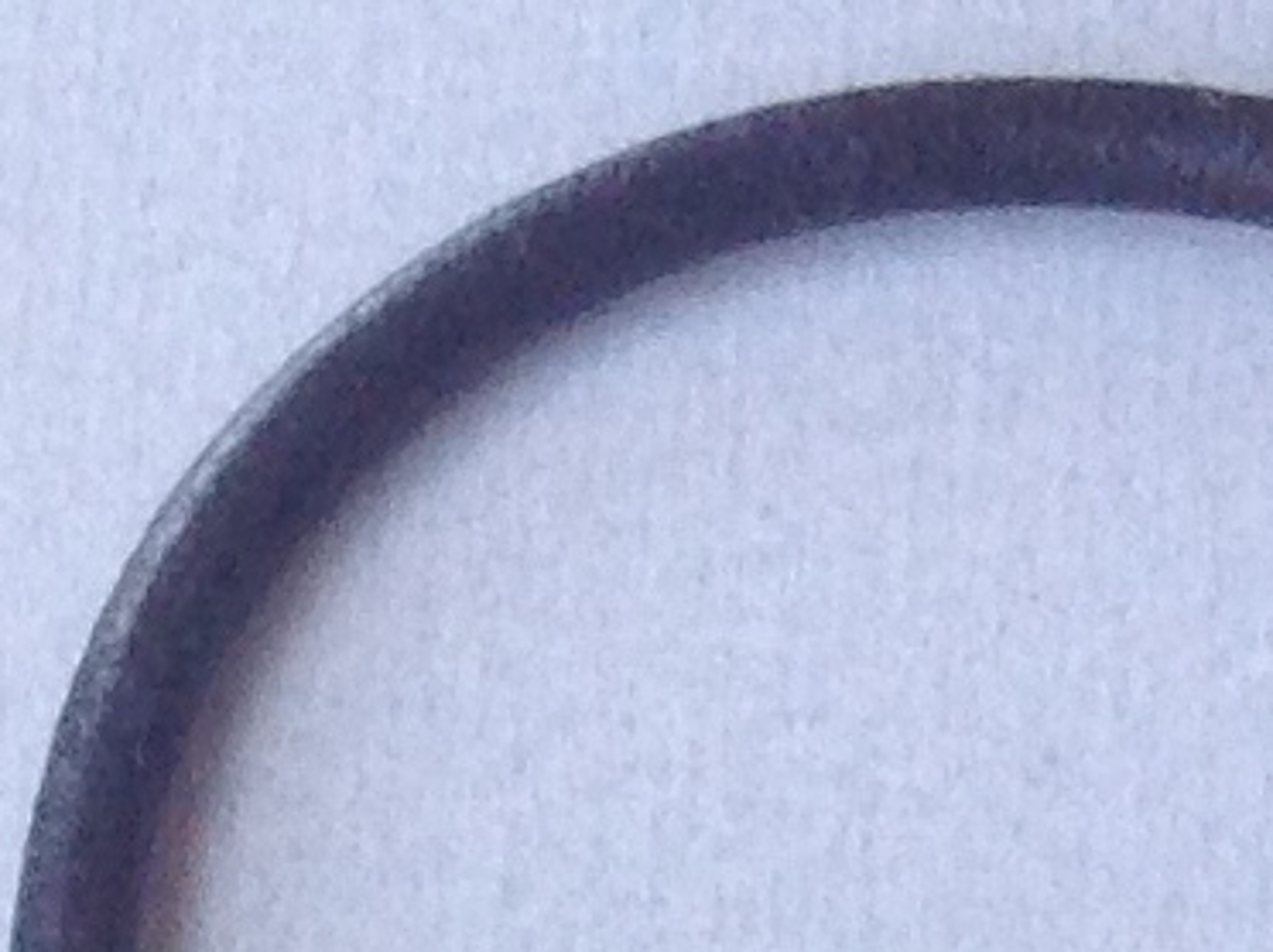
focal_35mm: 244
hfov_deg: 8.1
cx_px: 551
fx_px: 8962
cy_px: 3257
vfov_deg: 5.5
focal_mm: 4.28
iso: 80
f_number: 2.4
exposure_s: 1/60
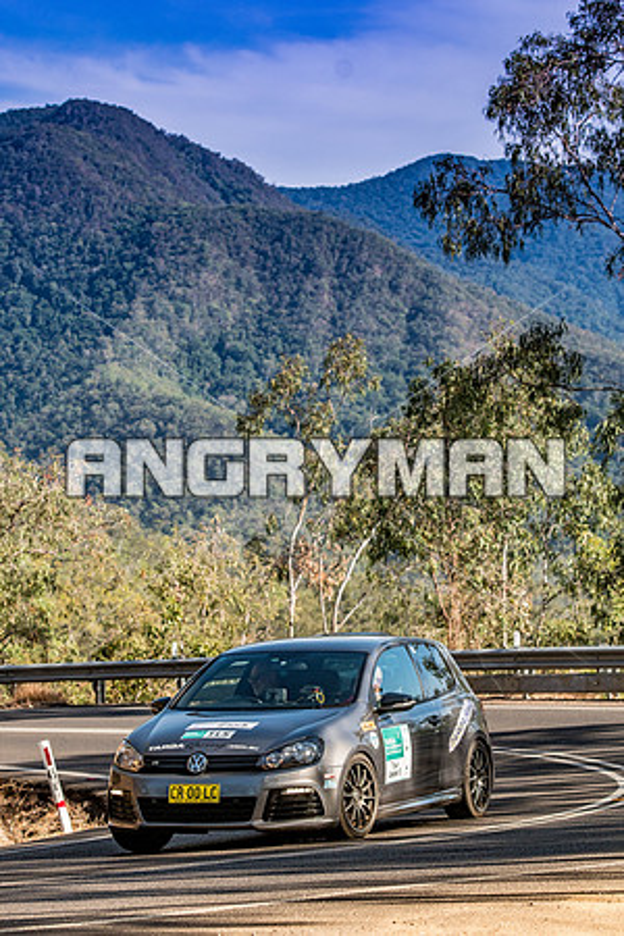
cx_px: 312
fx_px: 3354
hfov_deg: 10.6
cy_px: 468
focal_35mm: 129
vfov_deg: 15.9
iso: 250
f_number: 5
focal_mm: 86
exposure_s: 1/2500
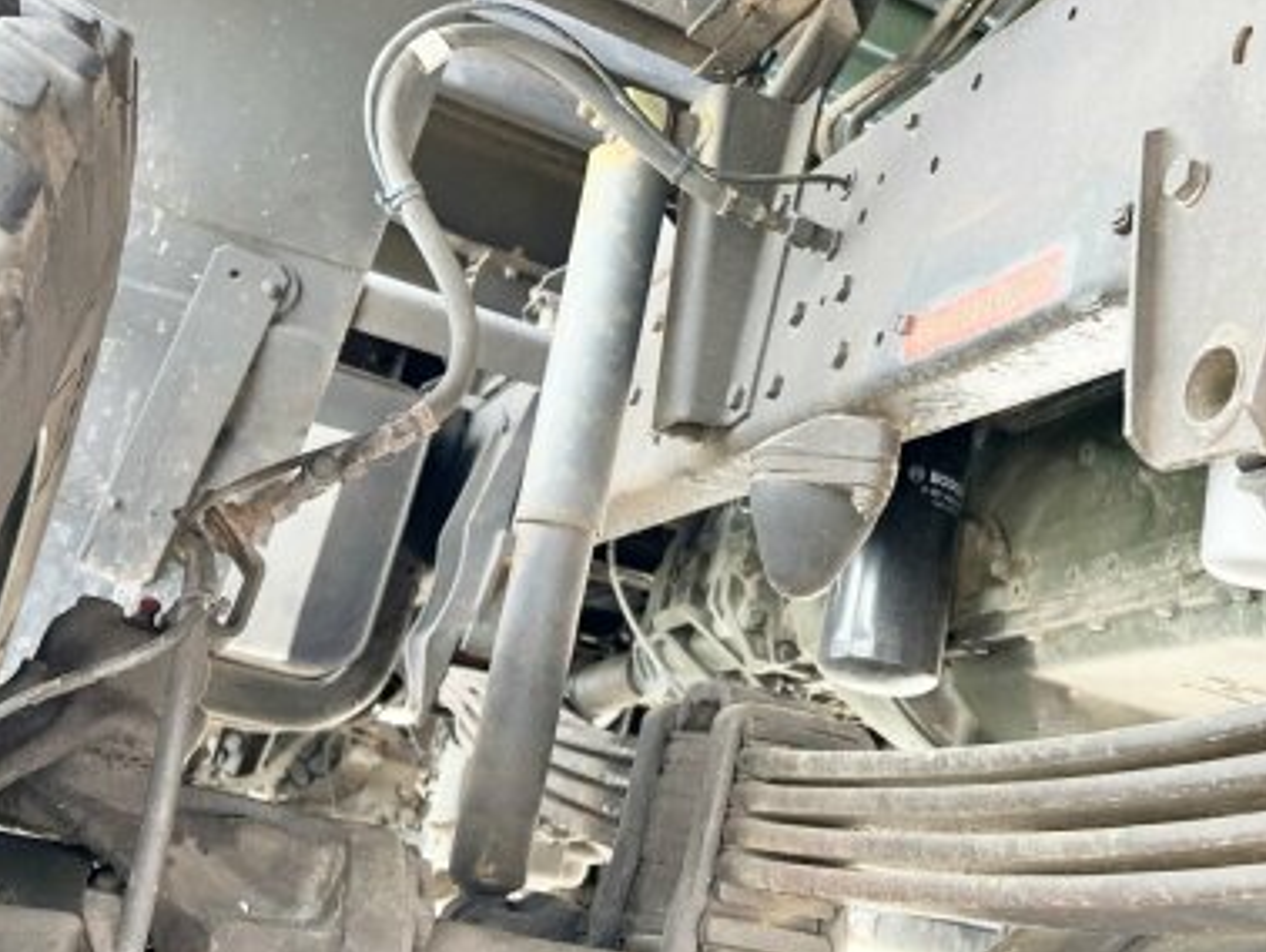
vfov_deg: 32.8
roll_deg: -8.8
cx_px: 904
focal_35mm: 44
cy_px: 396
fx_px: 1610
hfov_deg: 42.0
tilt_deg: +15.8
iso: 125
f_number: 1.5
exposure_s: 1/121
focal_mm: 5.7
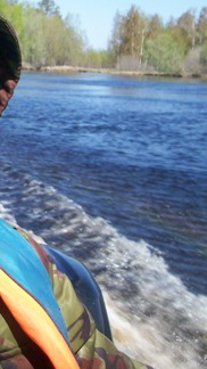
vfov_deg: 27.5
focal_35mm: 76
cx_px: -60
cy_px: 96
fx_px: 742
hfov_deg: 15.2
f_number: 7.2
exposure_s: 1/139
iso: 80
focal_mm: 5.8
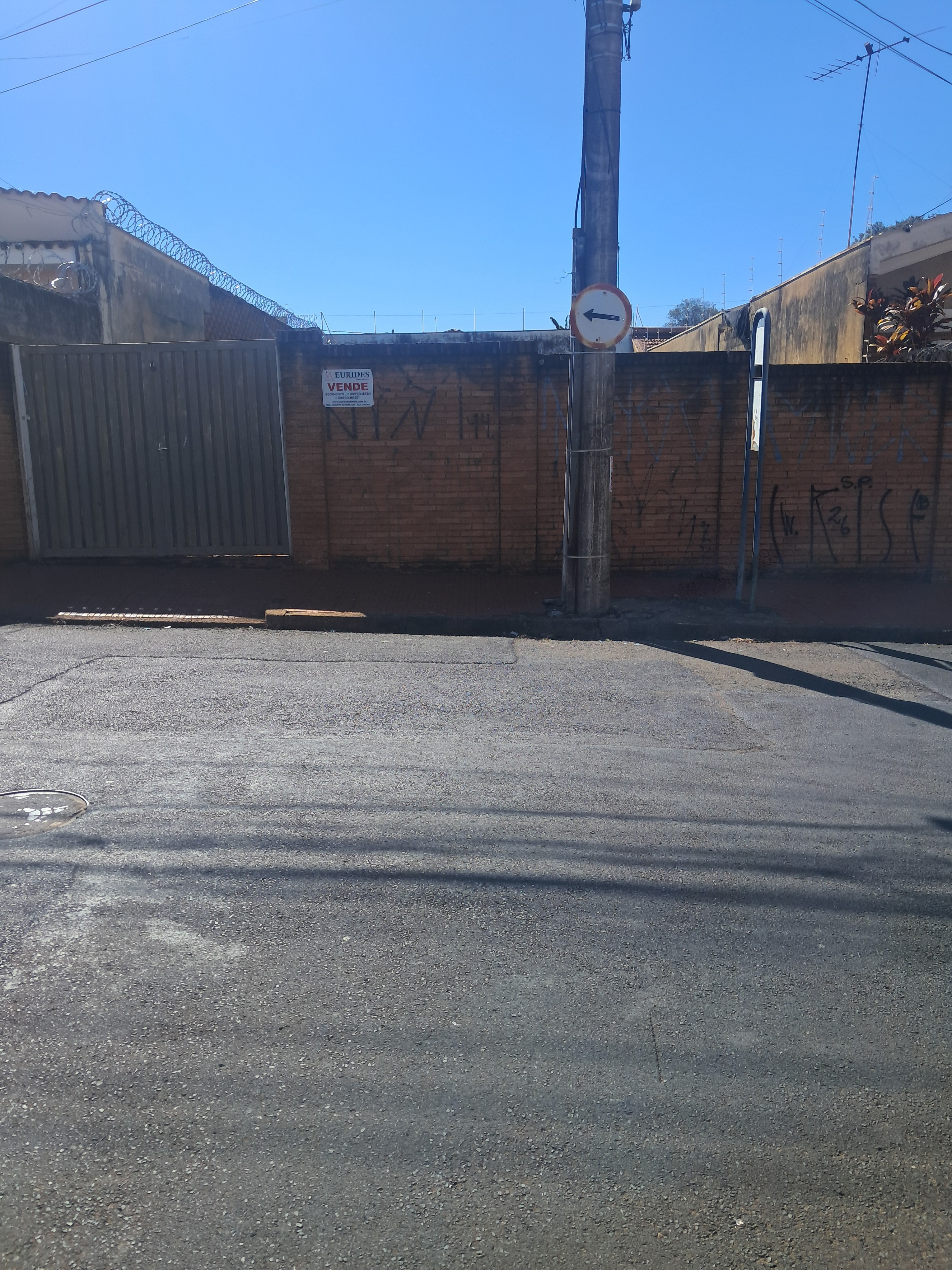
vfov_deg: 65.3
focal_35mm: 27
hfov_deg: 51.4
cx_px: 476
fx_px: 990
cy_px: 635
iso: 50
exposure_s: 1/641
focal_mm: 4
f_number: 1.8
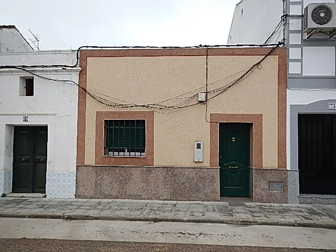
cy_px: 126
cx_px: 168
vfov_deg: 49.7
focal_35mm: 28
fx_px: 272
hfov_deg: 63.4
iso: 125
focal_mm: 5
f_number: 3.9
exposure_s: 1/400
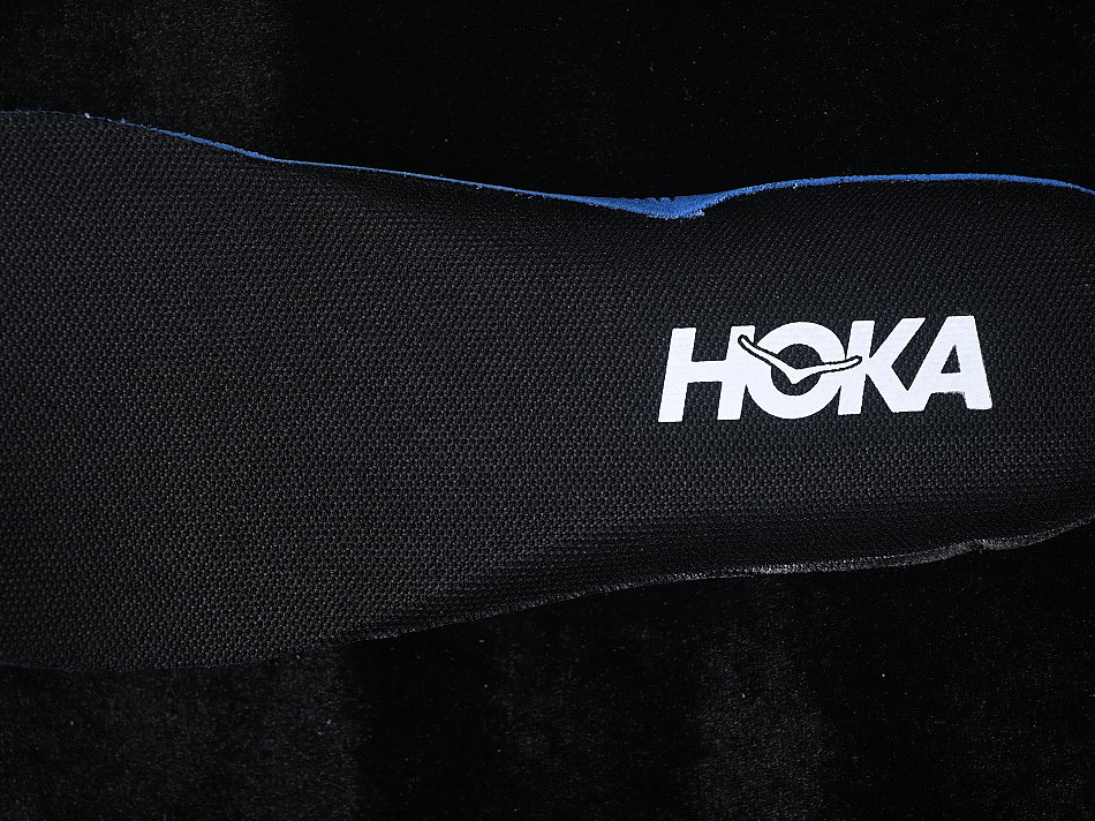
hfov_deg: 23.8
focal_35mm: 82
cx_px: 478
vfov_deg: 18.0
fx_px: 2593
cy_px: 412
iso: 160
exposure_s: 1/60
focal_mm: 50
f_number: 6.3
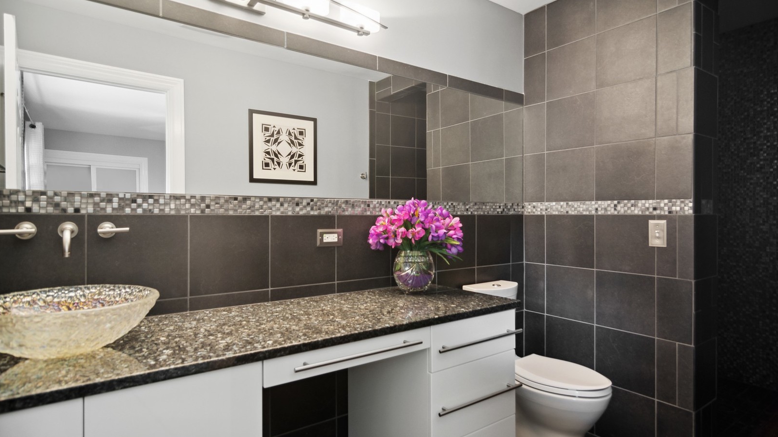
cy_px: 214
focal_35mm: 19
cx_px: 387
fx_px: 392
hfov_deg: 89.6
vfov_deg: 58.3
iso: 200
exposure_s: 1/30
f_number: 8
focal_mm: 12
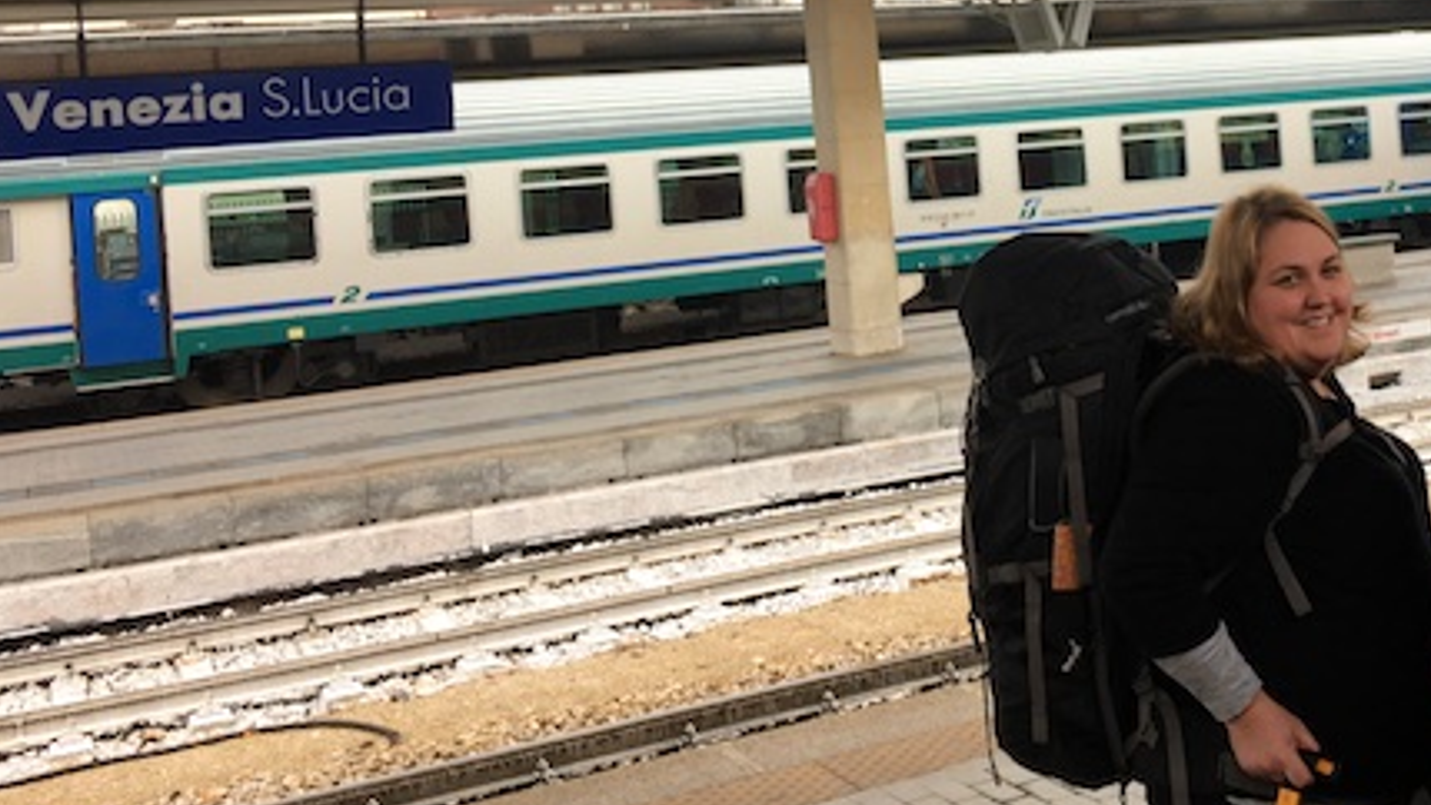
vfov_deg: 24.9
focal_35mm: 47
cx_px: 1052
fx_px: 1784
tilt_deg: +1.2
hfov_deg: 42.5
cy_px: 120
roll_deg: +4.6
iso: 40
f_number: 2.2
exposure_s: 1/100
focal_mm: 4.15
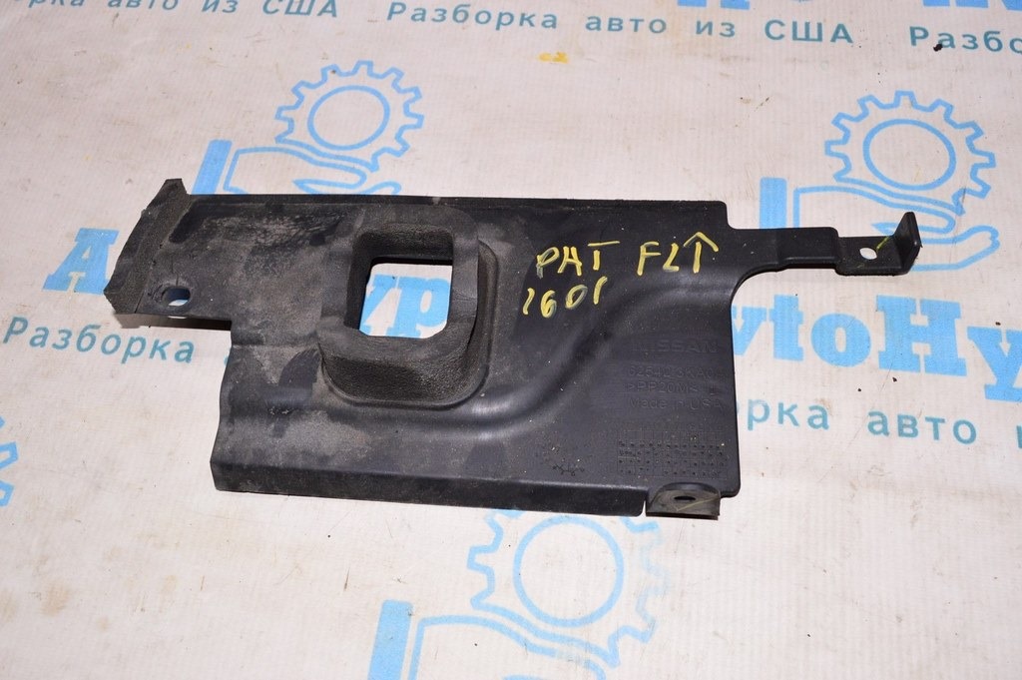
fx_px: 894
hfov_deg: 59.5
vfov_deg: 41.6
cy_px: 340
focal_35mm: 32
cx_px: 511
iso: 1600
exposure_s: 1/200
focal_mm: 21
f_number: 8
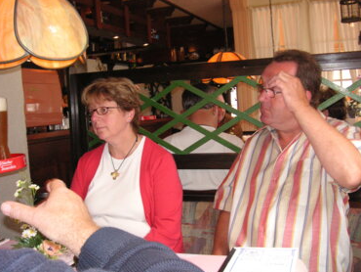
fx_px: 417
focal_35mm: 40
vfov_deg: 36.0
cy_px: 136
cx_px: 182
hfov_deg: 46.8
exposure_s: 1/45
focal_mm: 6.1
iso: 160
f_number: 2.8
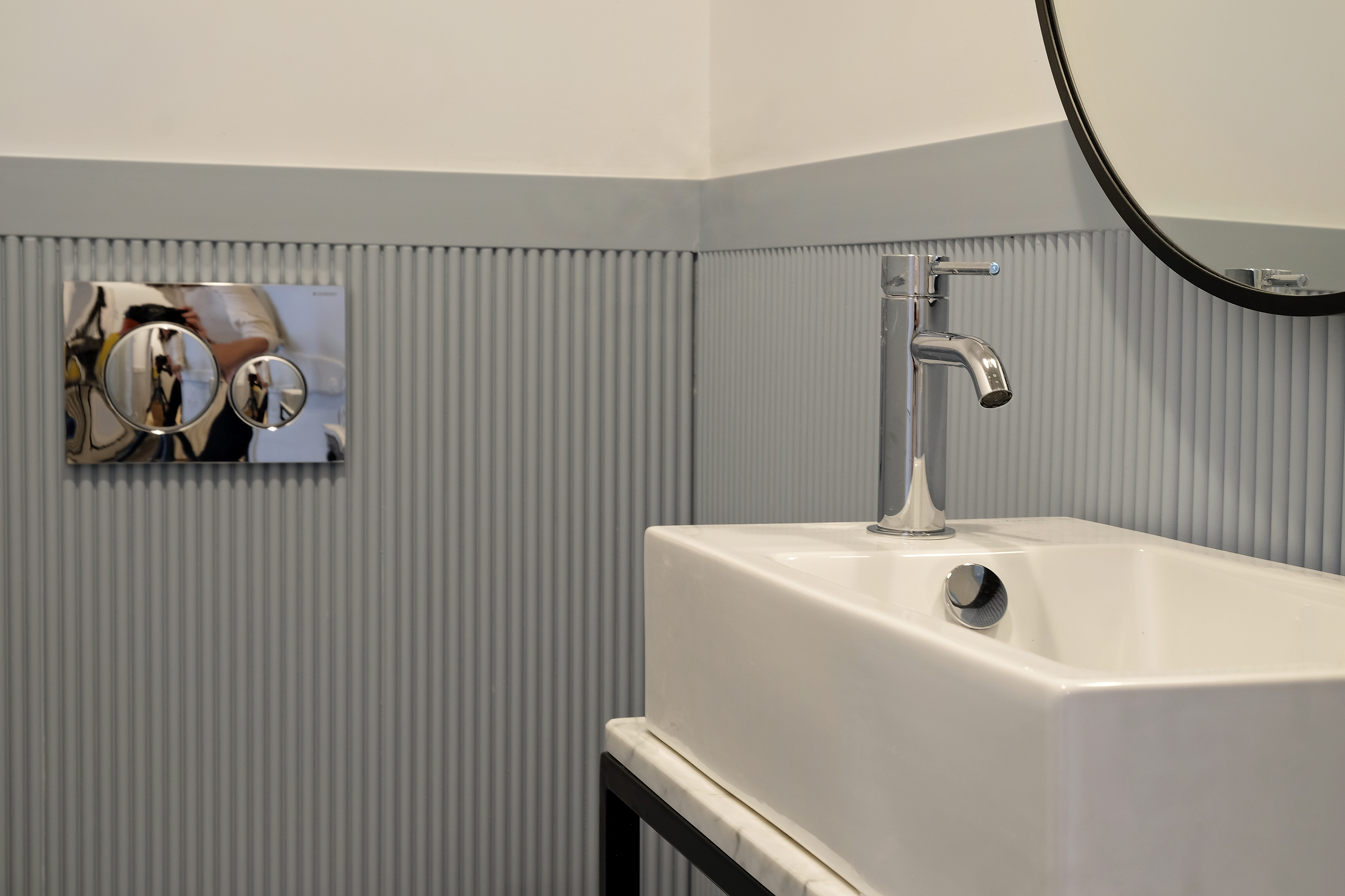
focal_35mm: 51
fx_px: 1905
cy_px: 448
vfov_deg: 26.5
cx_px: 672
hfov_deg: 38.9
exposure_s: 1/2.5
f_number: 10
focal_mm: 34.3
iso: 200
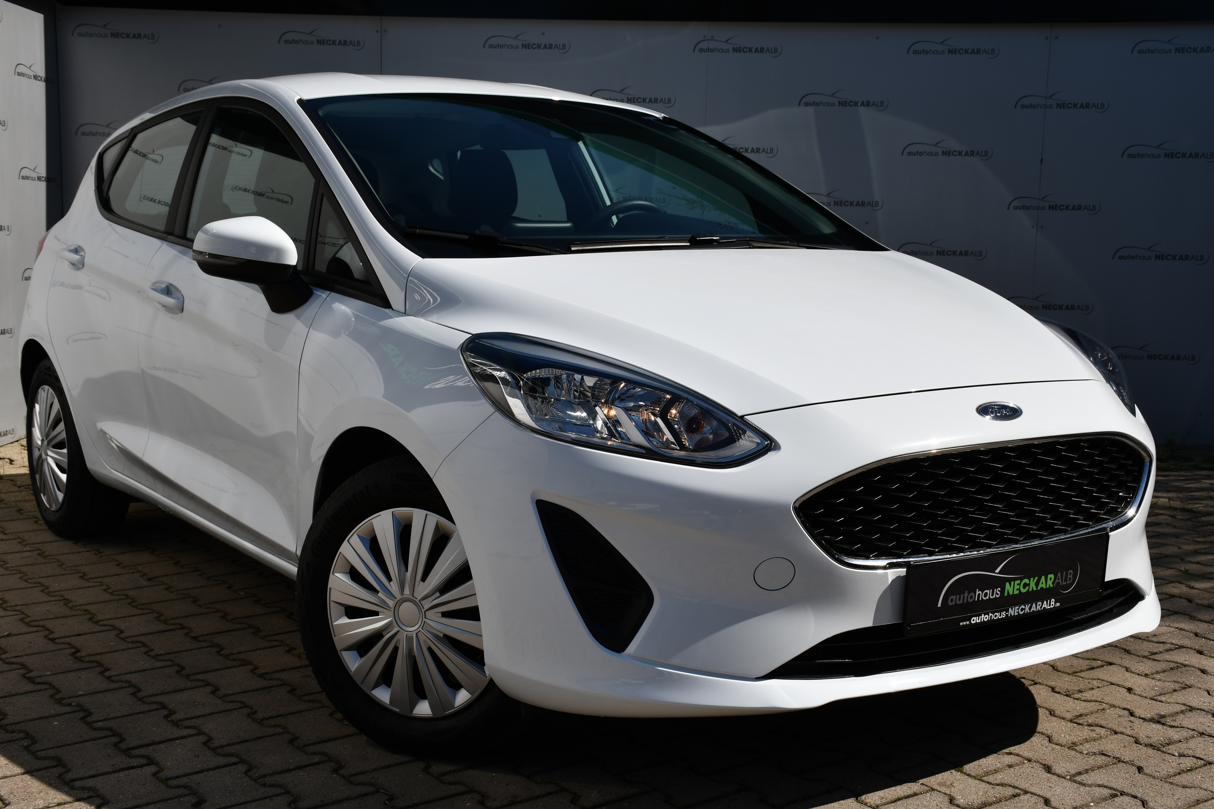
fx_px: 1517
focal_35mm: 45
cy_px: 404
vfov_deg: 29.9
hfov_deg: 43.6
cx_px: 607
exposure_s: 1/400
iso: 100
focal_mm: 30
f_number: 10
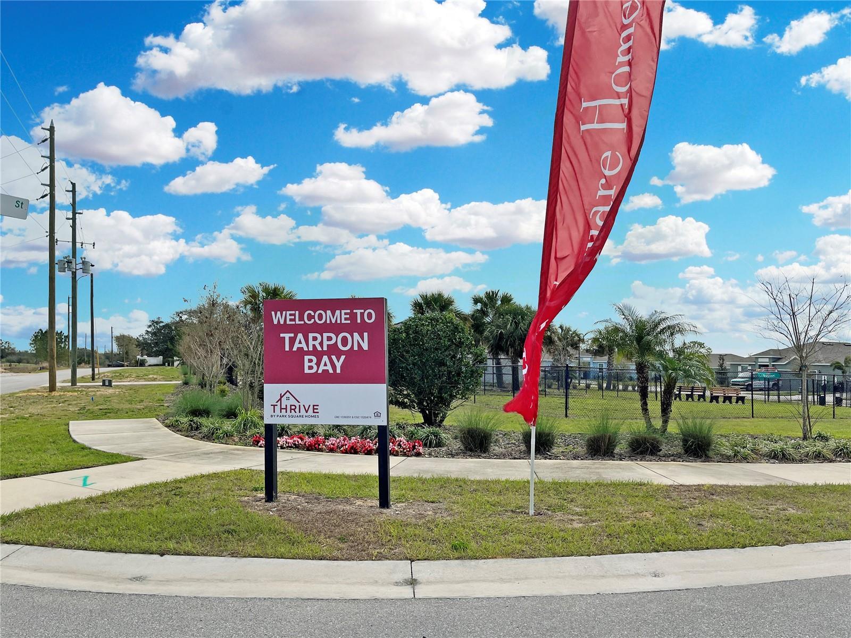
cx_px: 426
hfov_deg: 67.3
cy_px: 319
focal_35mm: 26
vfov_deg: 53.1
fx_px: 639
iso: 50
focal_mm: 5.1
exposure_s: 1/9901
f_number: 1.6
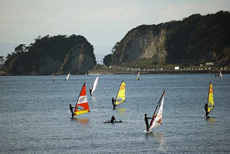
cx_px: 115
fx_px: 1919
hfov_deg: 6.9
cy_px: 77
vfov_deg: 4.6
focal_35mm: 300
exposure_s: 1/1000
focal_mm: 200
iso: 100
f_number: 7.1
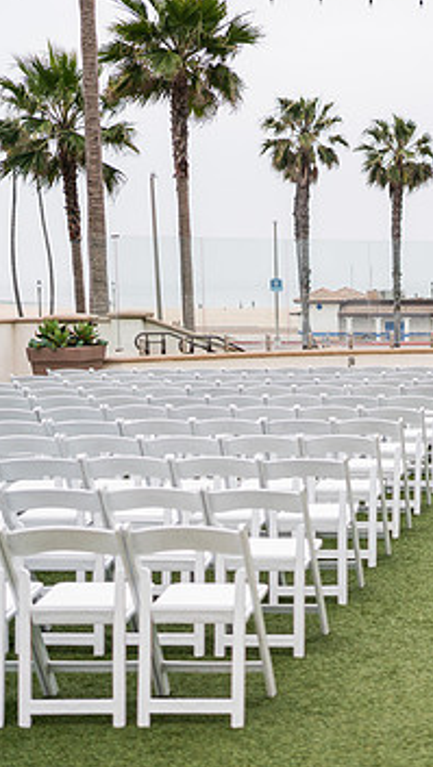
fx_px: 1406
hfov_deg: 16.2
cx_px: 625
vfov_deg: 30.5
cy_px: 408
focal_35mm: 69
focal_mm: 35
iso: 160
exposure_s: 1/8000
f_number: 1.4
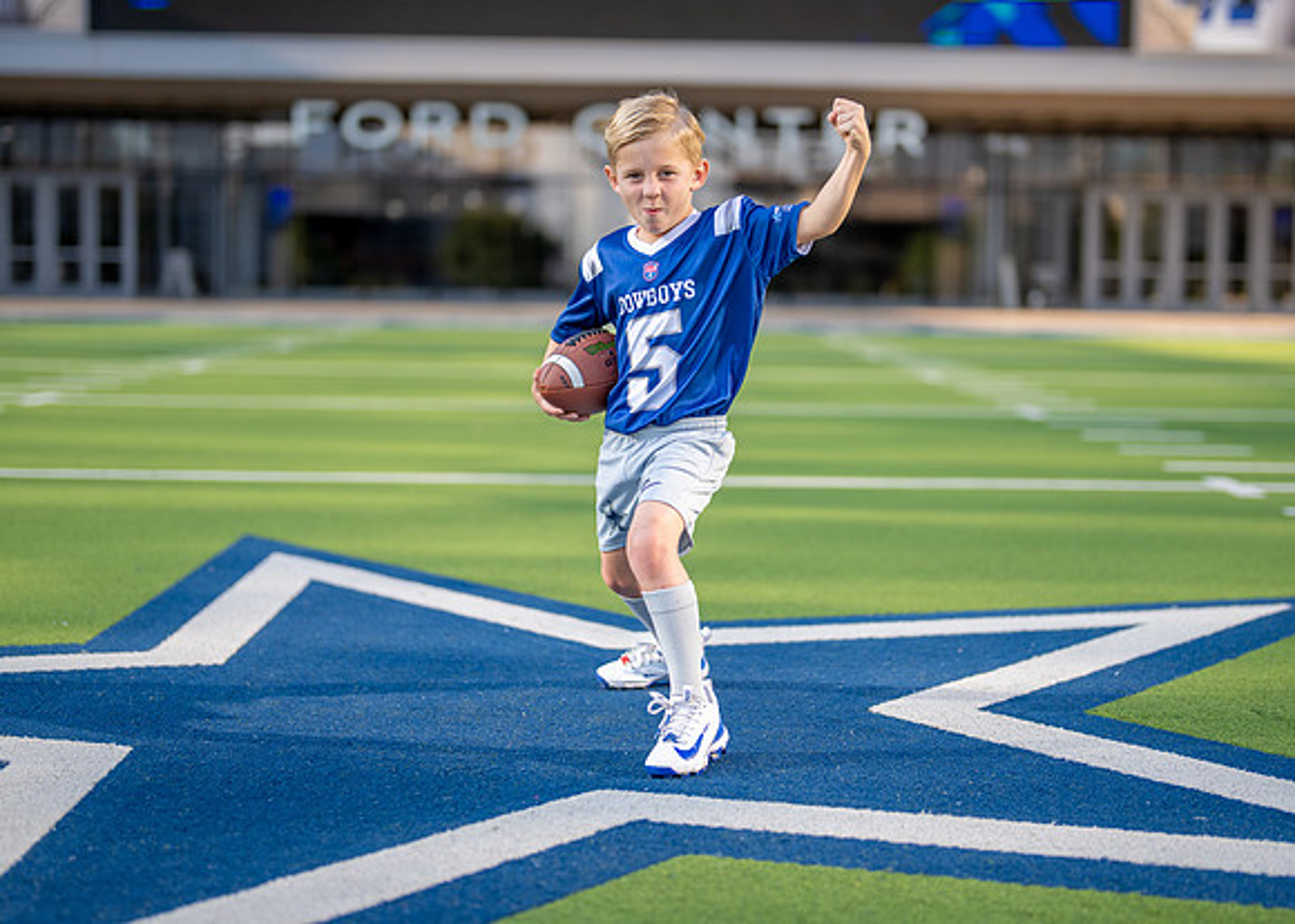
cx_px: 685
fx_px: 2343
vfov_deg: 22.3
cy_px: 455
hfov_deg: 30.9
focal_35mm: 64
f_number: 1.2
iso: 125
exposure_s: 1/4000
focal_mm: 50
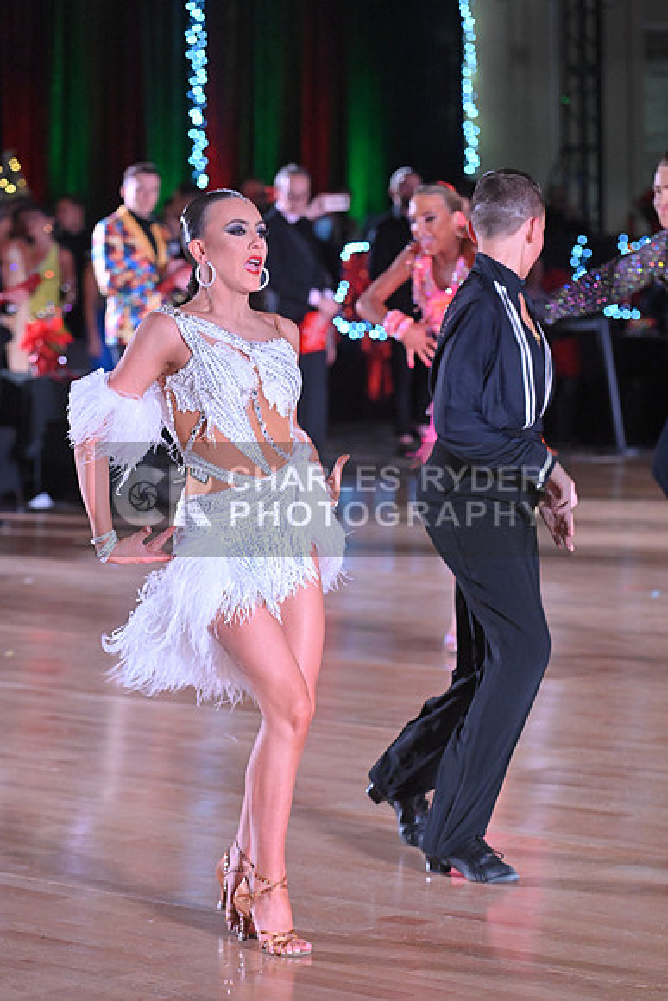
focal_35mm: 120
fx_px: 3338
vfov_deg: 17.1
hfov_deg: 11.4
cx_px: 334
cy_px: 500
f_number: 5
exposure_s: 1/400
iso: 5000
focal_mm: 120
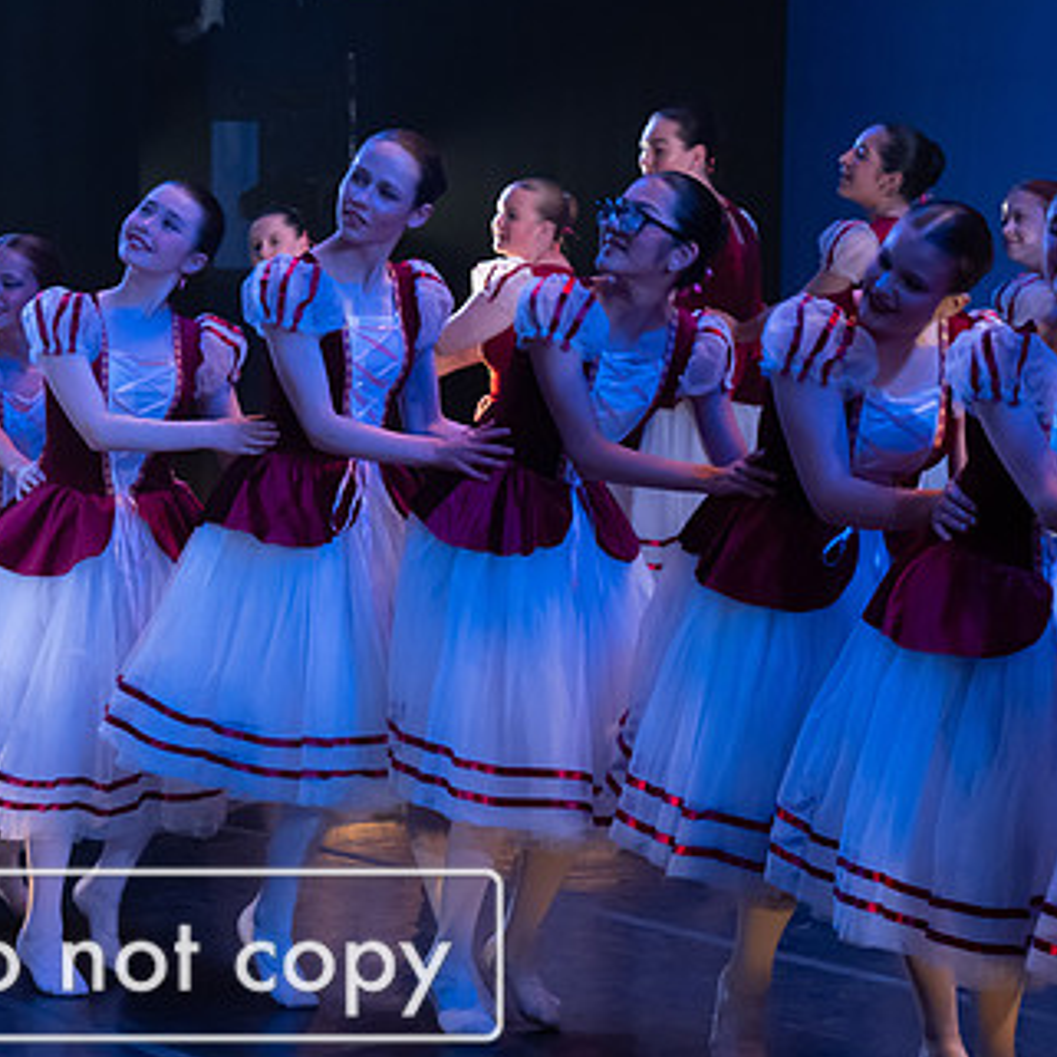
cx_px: 171
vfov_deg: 13.8
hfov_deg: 13.8
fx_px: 4353
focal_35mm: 126
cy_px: 512
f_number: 7.1
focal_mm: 82
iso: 4000
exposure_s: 1/160
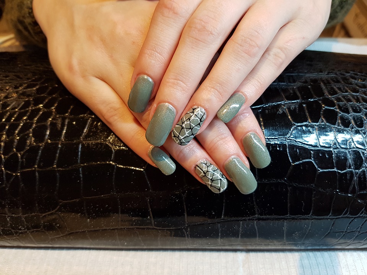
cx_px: 184
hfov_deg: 67.3
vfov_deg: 53.1
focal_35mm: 26
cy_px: 138
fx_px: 276
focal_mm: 4.2
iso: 160
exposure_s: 1/33
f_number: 1.7
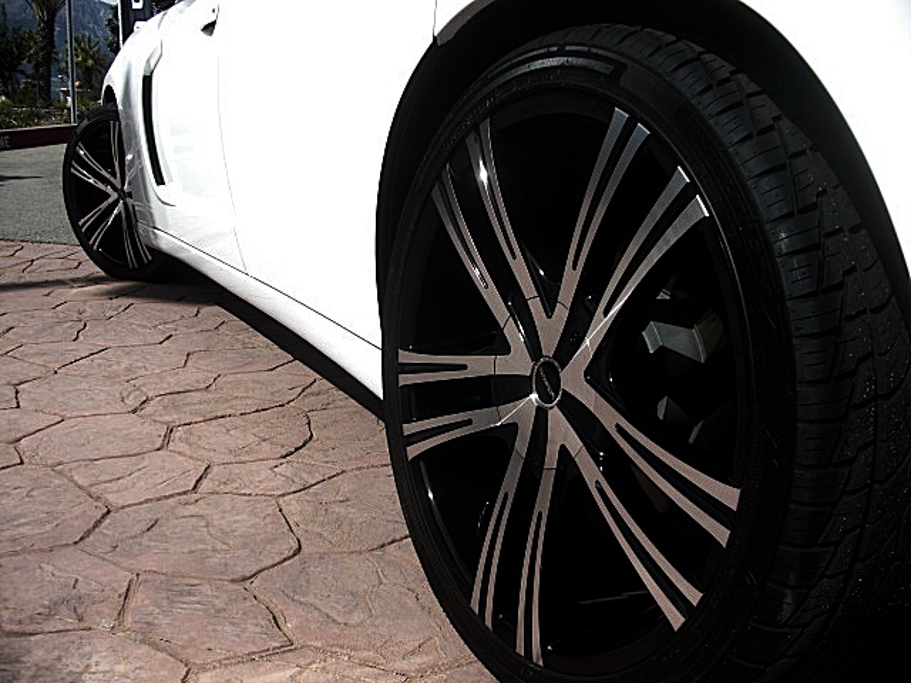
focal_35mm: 36
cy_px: 342
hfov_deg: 51.4
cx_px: 456
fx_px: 947
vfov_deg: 39.7
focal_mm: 6.3
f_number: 7.9
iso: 50
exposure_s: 1/125
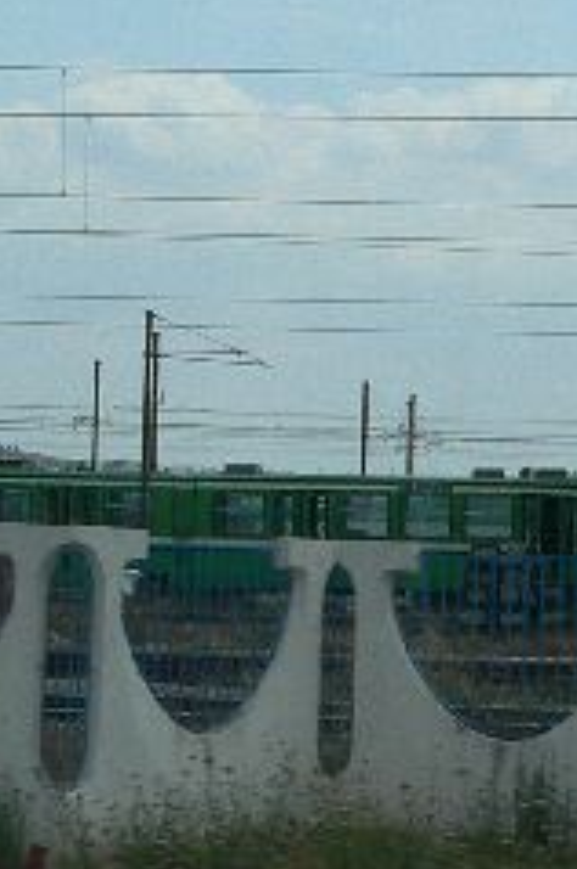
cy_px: 424
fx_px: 3038
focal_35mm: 126
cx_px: 405
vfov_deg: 16.3
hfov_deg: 10.8
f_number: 5.6
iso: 80
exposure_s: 1/640
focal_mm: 6
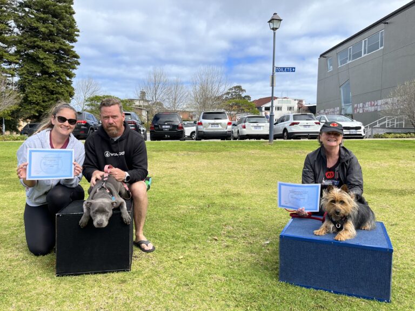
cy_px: 156
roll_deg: -1.1
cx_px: 208
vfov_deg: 53.1
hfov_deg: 67.3
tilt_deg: -3.9
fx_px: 312
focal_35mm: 26
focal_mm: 5.1
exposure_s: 1/2268
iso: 50
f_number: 1.6
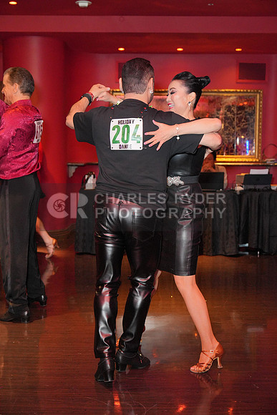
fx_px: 577
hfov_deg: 27.0
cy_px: 208
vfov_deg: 39.6
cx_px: 138
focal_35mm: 50
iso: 4000
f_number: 4
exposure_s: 1/200
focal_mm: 50
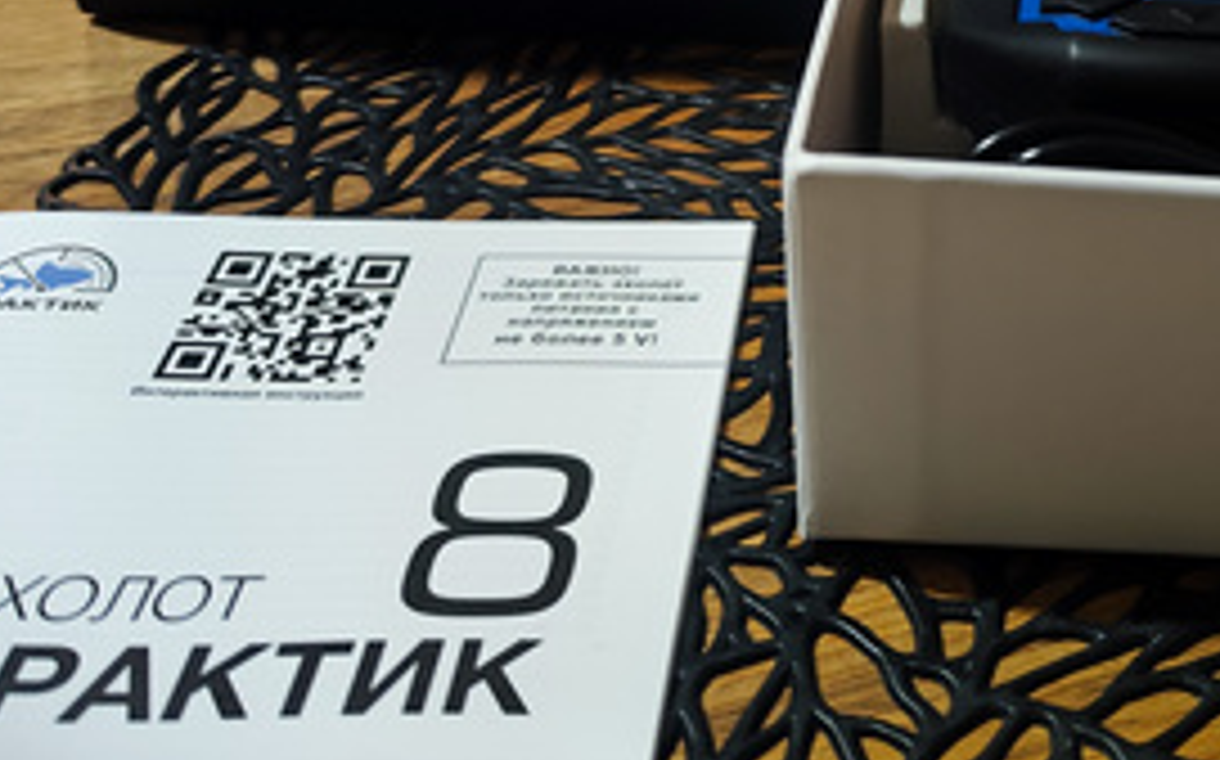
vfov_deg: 23.0
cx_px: 1103
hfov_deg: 35.3
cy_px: 13
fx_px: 1794
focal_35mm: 54
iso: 2346
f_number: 1.69
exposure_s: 1/33.3
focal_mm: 7.01
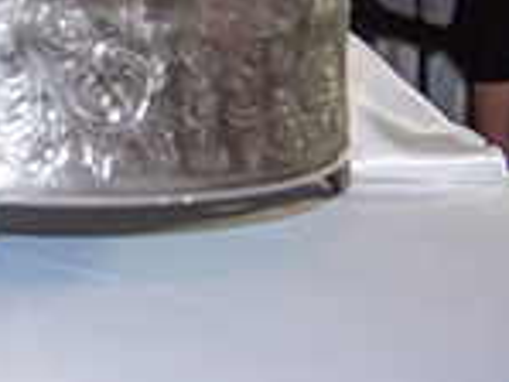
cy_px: -271
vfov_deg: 8.3
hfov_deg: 10.6
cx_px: -475
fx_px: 2546
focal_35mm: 173
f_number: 4
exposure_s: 1/160
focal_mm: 44
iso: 1600
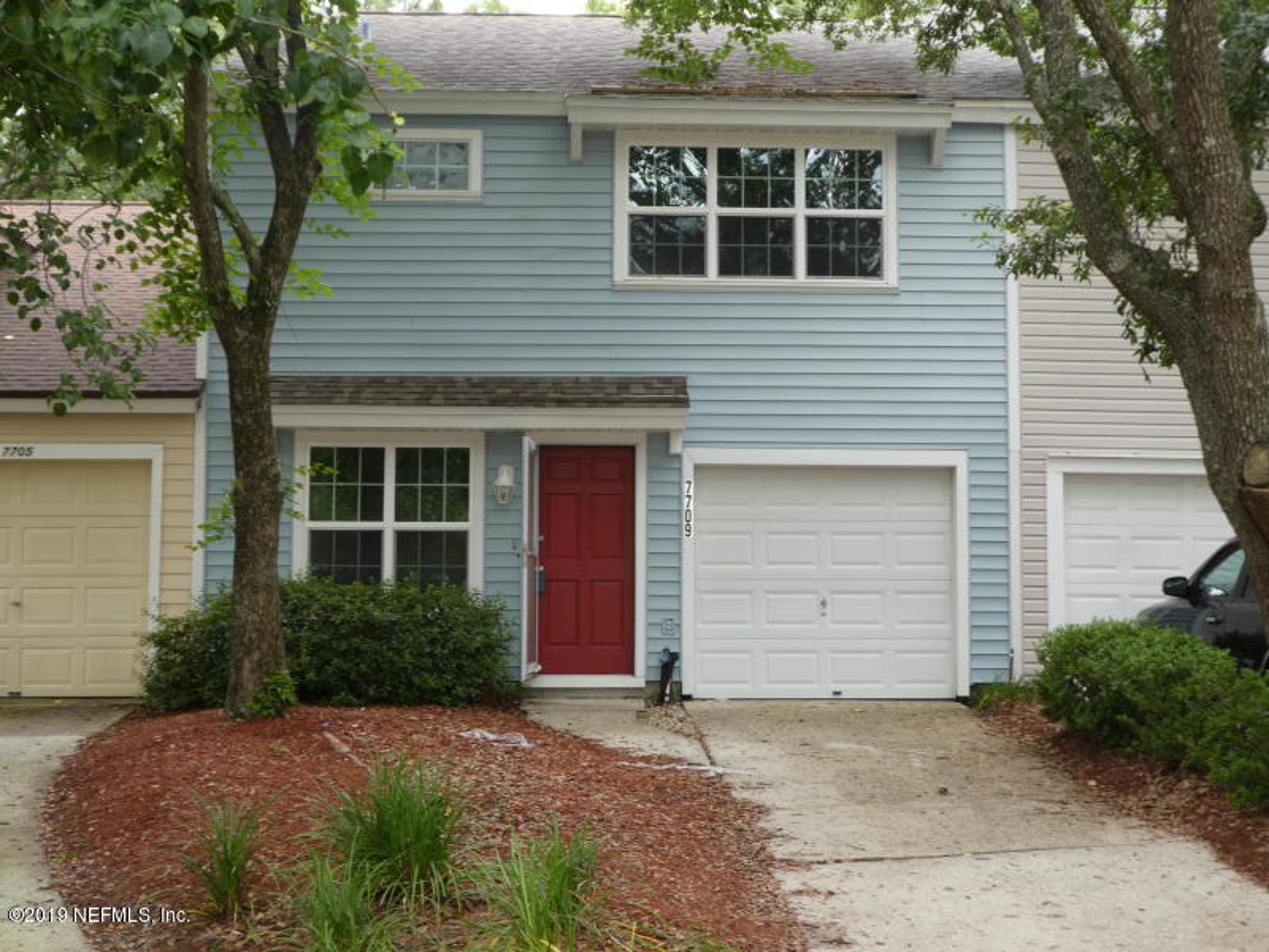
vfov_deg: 30.9
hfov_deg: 40.4
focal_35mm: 47
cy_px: 476
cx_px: 634
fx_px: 1723
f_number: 4
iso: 100
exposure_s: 1/60
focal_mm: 8.4
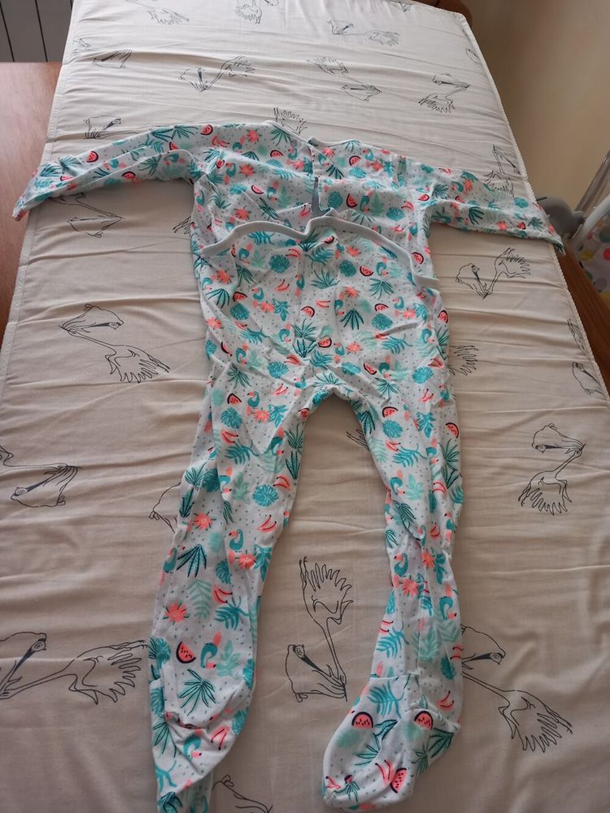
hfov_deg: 51.4
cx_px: 305
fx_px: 634
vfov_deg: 65.3
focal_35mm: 27
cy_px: 406
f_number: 1.8
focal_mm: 4
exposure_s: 1/50
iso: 160
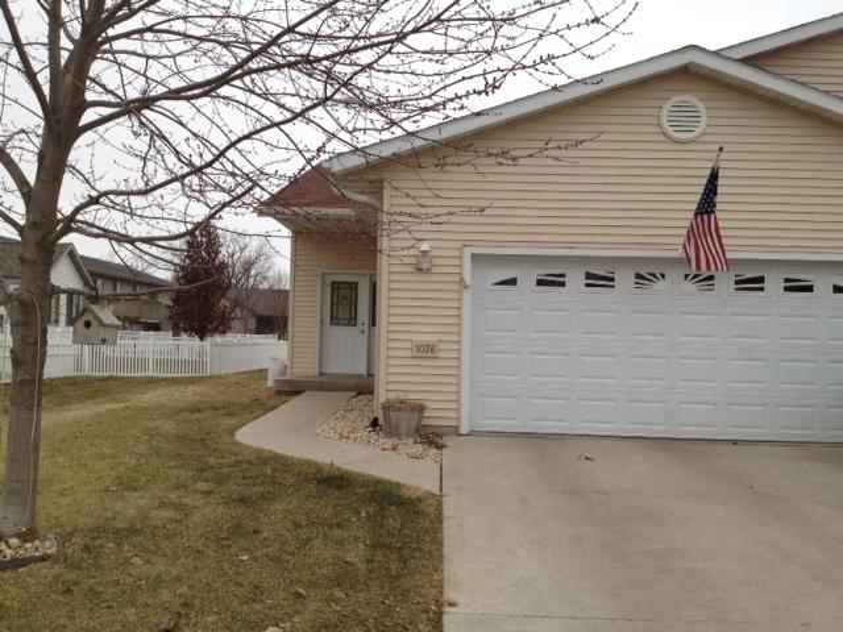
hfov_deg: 52.6
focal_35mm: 35
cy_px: 316
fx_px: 852
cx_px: 422
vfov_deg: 40.7
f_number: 2.4
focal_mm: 4.28
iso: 64
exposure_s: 1/168
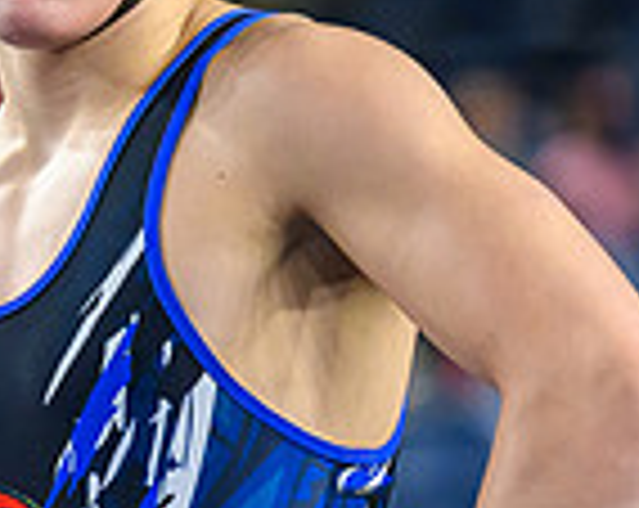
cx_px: 134
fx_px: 13343
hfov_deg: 2.7
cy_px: 347
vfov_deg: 2.2
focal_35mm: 707
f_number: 2.8
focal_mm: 140
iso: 3200
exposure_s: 1/800
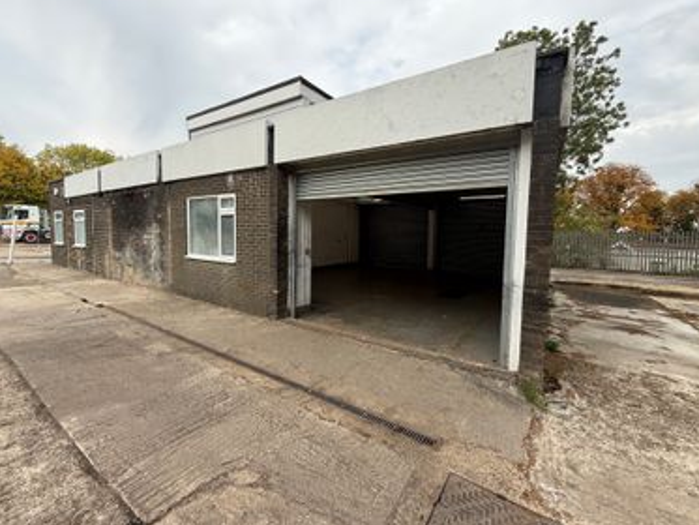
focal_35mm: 15
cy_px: 251
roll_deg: -2.1
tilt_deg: -2.6
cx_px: 341
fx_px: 303
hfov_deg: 98.1
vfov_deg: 81.7
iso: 50
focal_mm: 2.22
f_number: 2.2
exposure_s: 1/331
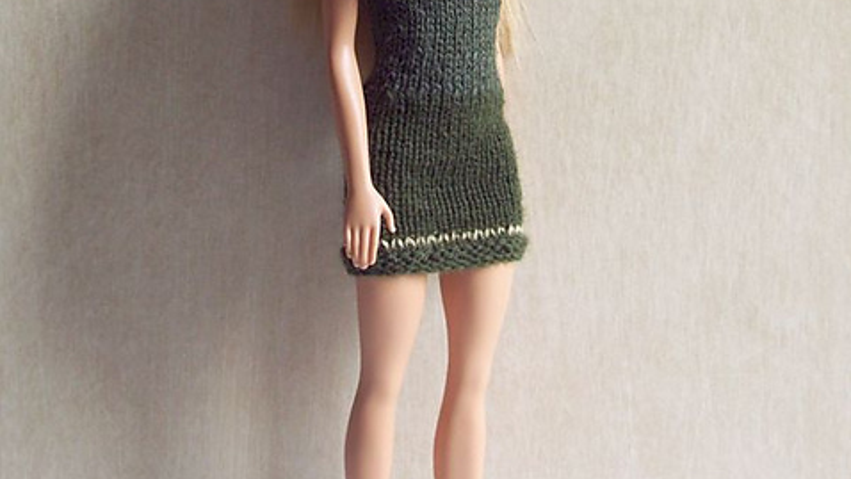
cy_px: 183
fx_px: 1647
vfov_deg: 16.5
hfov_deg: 29.0
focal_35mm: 73
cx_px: 426
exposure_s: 1/30
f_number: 4
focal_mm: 8.8
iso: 100
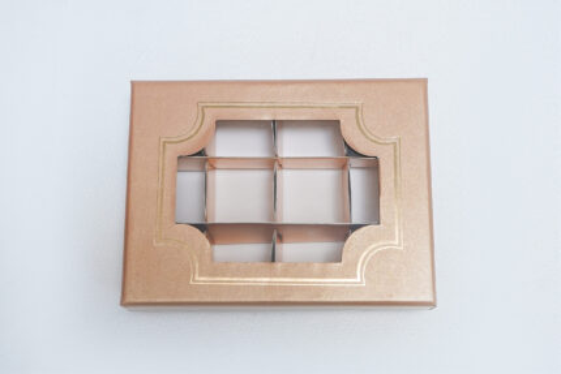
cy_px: 187
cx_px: 280
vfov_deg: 26.0
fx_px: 811
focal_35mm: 52
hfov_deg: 38.2
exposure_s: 1/160
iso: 2500
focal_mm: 35
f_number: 9
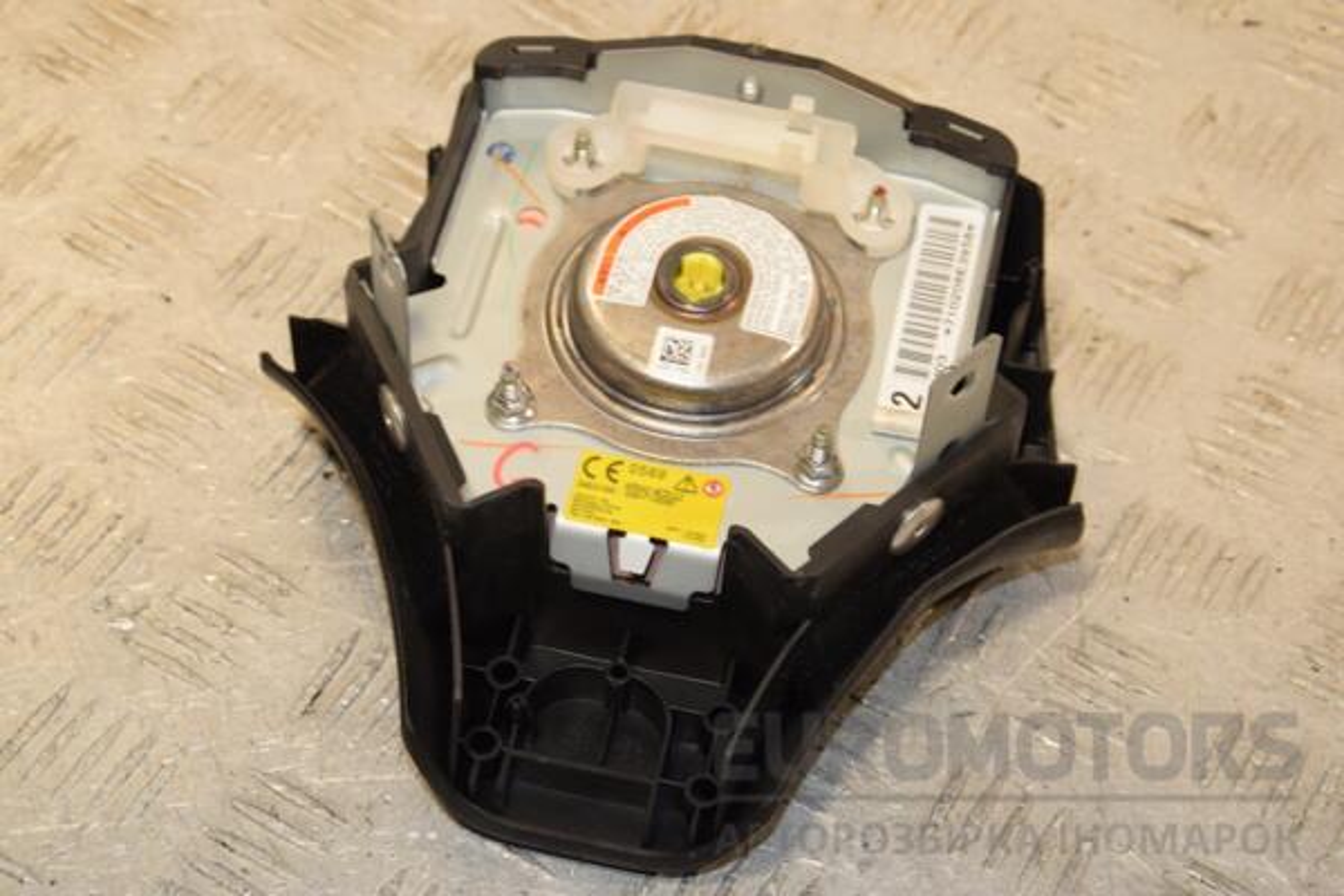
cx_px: 672
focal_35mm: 78
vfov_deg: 17.5
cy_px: 448
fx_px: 2912
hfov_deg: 26.0
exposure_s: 1/200
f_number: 8
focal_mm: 52
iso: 800
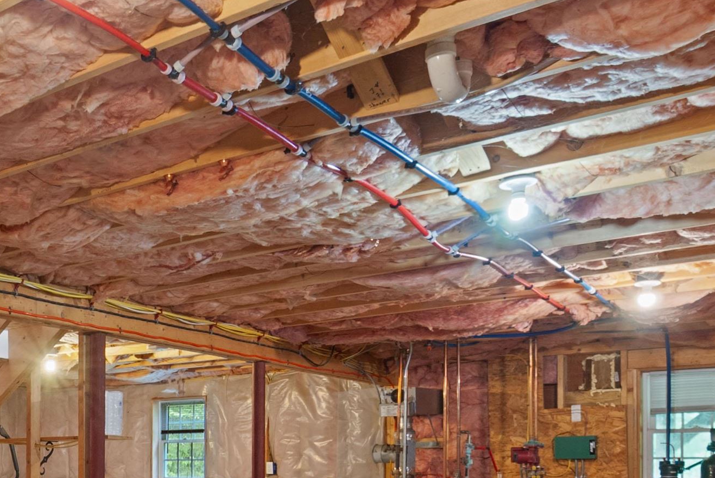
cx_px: -47
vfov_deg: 29.8
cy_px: 476
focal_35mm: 42
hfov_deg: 39.2
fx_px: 835
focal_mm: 12
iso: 200
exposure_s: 3
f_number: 10
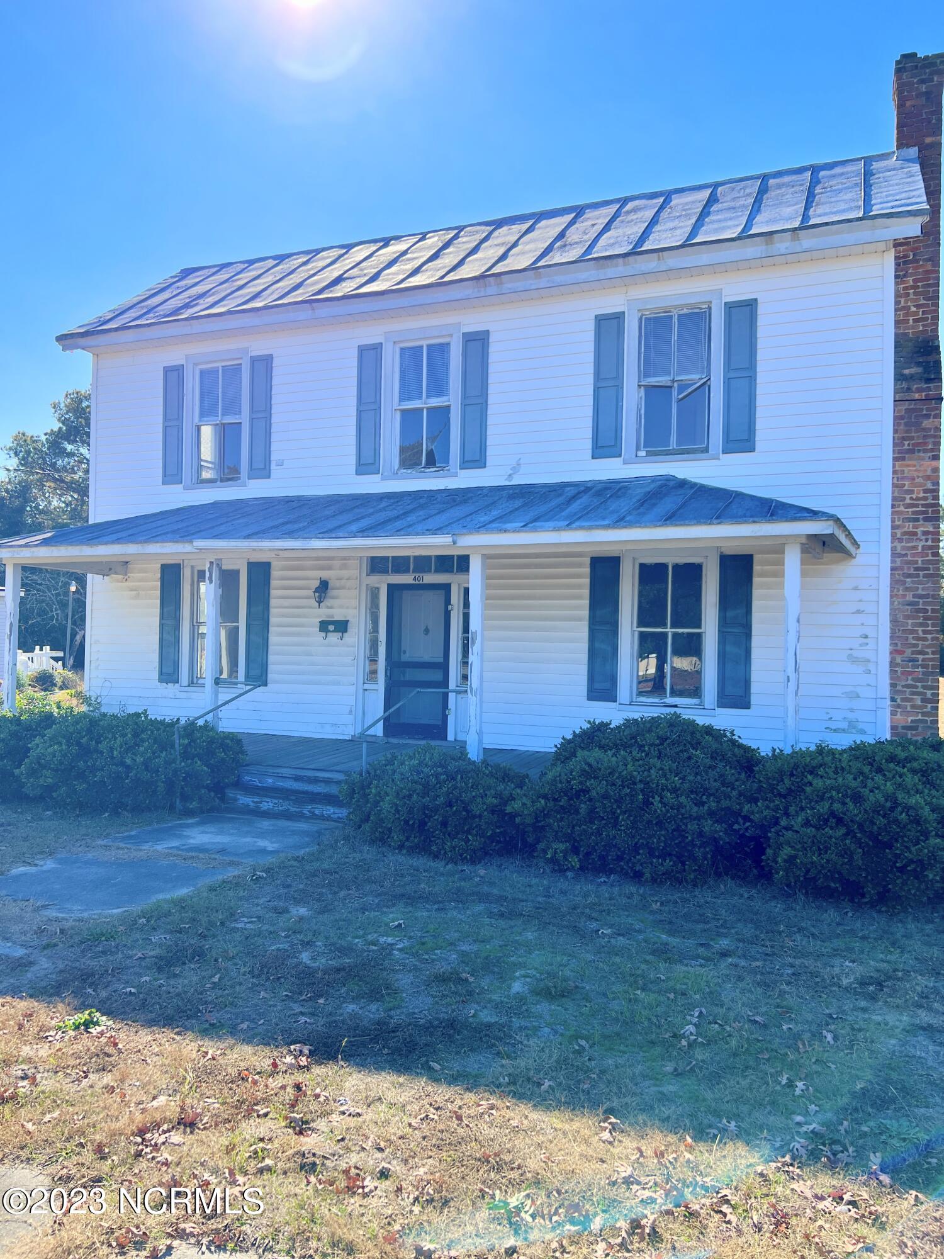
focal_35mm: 26
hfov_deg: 53.1
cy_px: 630
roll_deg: -0.1
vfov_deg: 67.3
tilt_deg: +0.1
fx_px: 945
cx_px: 472
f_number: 1.5
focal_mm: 5.7
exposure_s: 1/2353
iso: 50
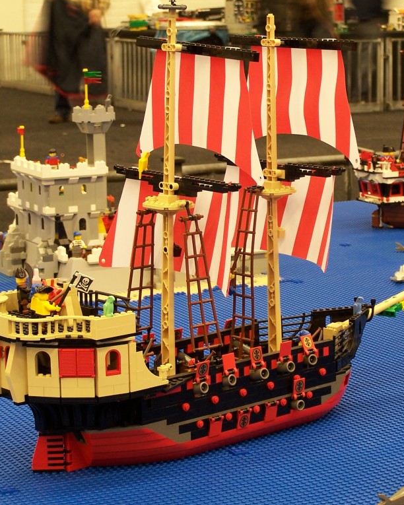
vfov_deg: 19.6
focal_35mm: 98
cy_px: 252
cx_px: 275
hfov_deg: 15.7
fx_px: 1465
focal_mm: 12.4
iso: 80
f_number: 3.2
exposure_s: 1/2
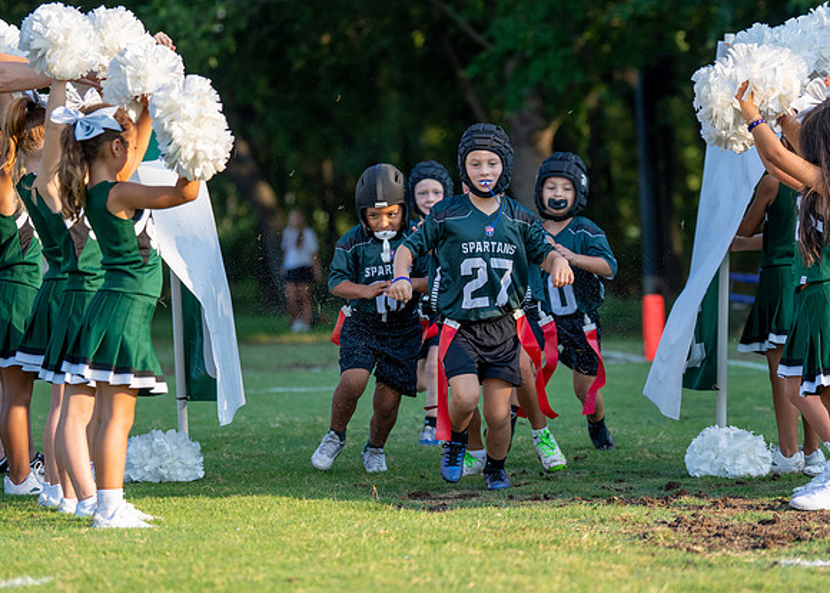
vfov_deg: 8.6
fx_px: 3926
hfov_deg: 12.1
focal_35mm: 167
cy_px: 268
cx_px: 454
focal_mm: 110
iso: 200
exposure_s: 1/1250
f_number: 2.8
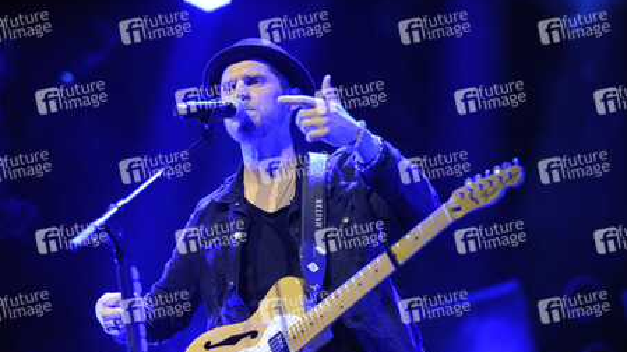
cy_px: 203
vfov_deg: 9.9
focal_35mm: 122
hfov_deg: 17.6
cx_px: 314
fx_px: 2027
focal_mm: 116
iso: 2500
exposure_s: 1/400
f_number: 3.2
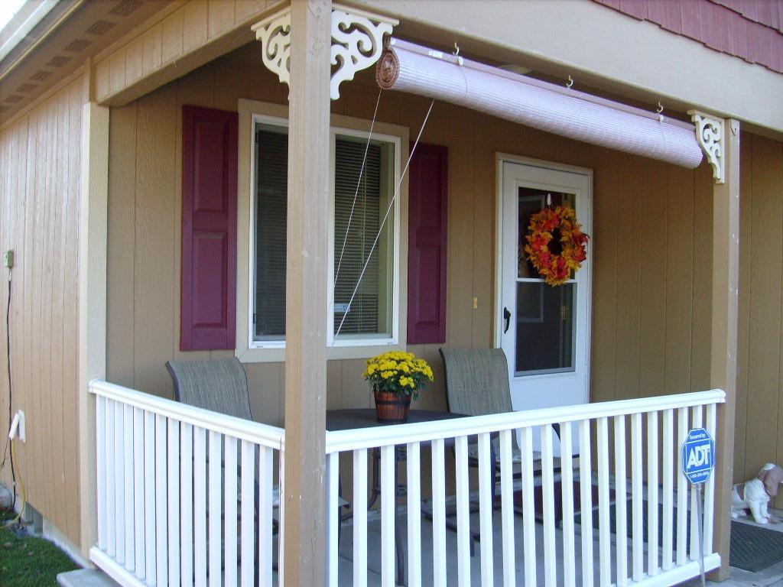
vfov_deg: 40.7
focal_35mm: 35
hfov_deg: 52.6
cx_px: 392
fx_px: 792
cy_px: 294
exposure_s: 1/125
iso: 80
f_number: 2.8
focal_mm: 5.8
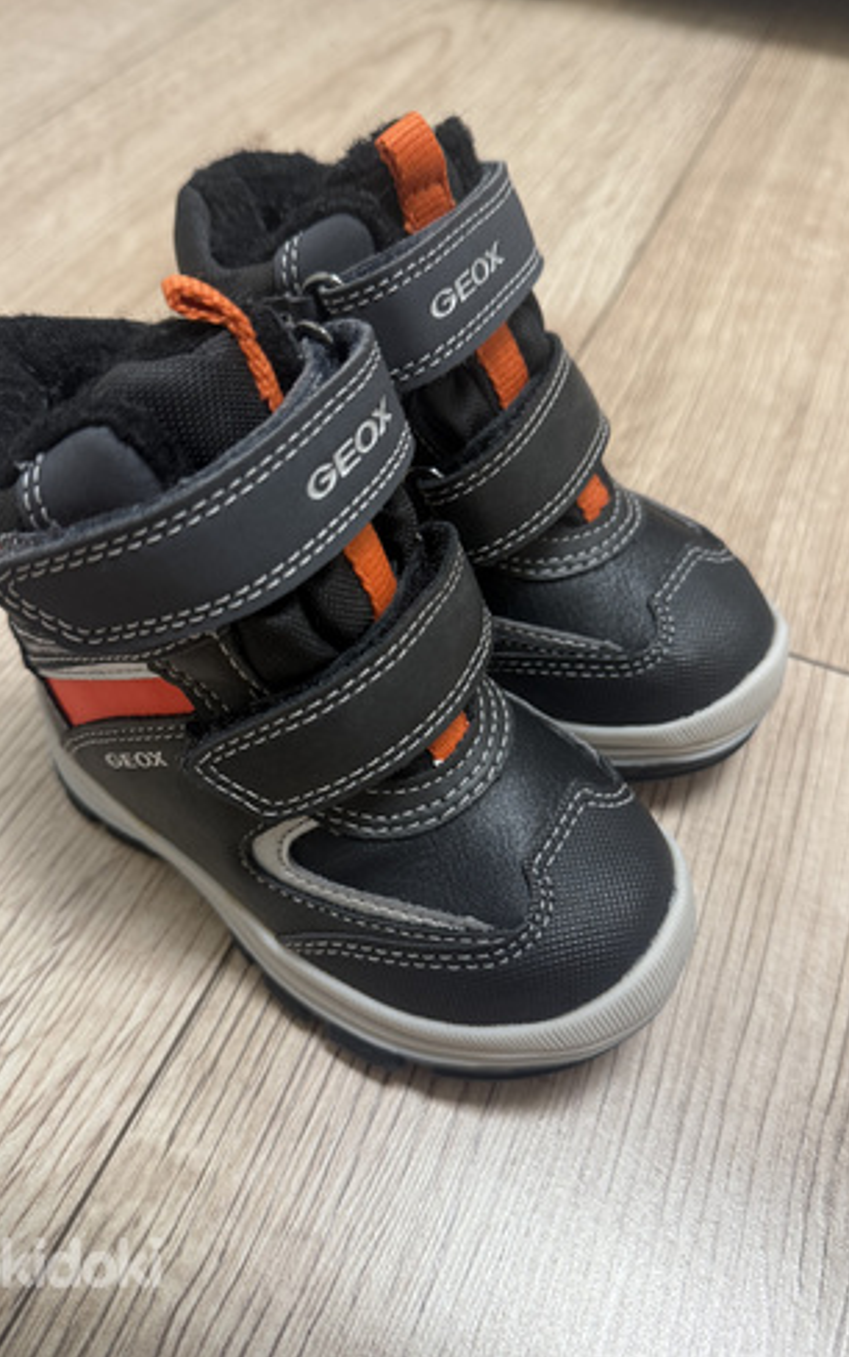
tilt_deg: -51.1
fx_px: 962
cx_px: 406
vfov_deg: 70.4
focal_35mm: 26
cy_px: 666
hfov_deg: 47.6
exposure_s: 1/50
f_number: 1.78
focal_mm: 6.76
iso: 160
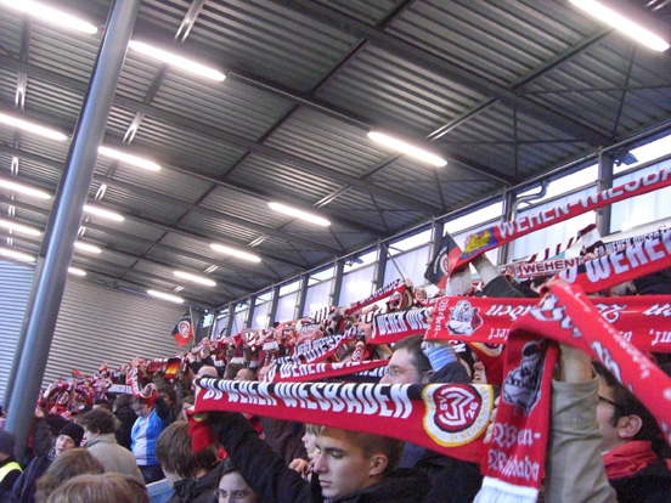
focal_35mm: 38
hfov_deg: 49.0
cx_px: 336
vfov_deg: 37.7
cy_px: 252
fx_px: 737
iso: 800
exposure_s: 1/100
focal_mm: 6.2
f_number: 2.7
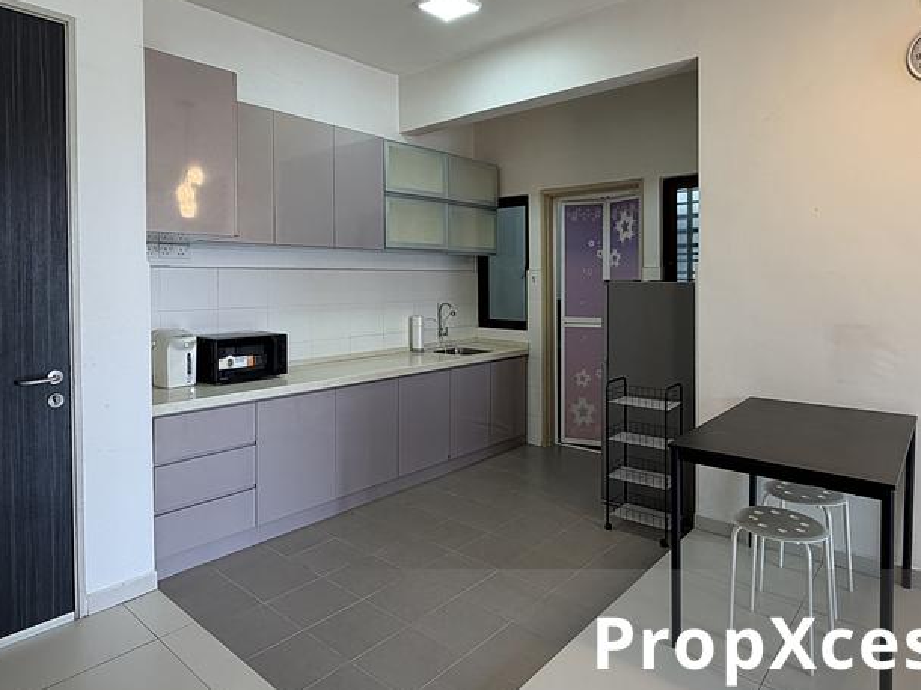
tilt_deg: -1.6
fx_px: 585
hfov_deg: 76.4
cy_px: 291
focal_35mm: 22
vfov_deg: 60.7
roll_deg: +0.6
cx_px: 472
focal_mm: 2.22
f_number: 2.2
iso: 160
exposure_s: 1/100
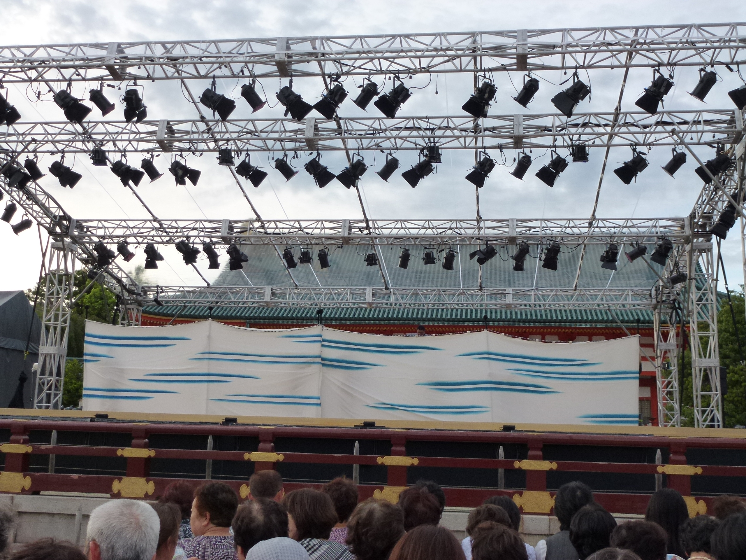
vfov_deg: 37.7
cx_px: 373
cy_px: 280
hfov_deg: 49.0
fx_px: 819
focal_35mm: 38
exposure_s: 1/100
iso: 160
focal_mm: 6.8
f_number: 3.8
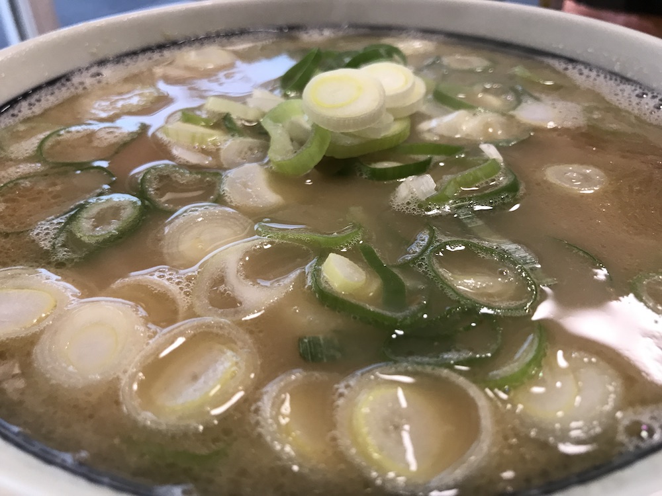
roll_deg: +1.4
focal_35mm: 28
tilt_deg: -37.0
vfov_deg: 49.7
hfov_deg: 63.4
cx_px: 331
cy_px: 248
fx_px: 535
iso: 25
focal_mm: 3.99
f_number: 1.8
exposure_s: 1/30
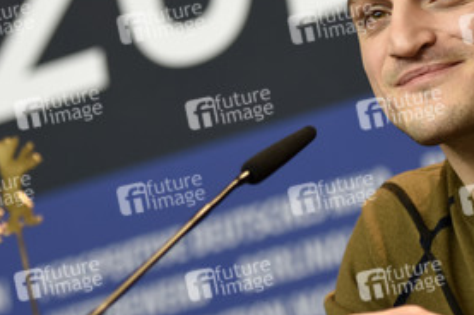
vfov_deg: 5.9
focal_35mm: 232
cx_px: 355
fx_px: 3049
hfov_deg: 8.9
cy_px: 67
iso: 640
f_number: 3.2
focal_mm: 95
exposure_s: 1/320
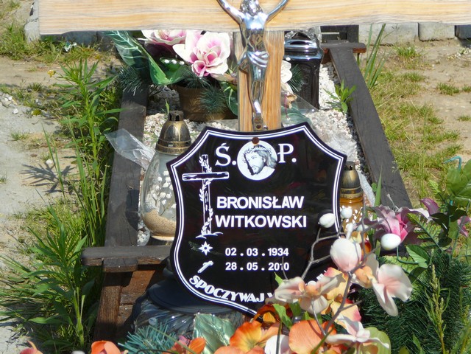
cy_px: 177
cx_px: 236
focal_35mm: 128
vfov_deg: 11.6
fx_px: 1742
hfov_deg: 15.4
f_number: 3.9
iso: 80
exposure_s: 1/800
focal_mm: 19
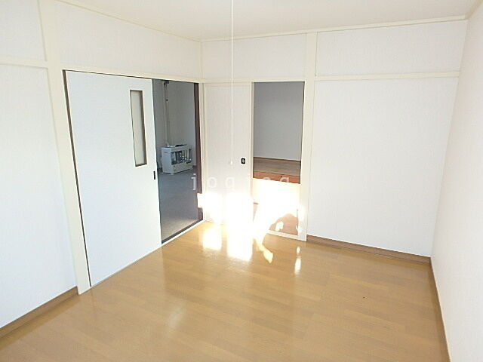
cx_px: 242
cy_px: 181
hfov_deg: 79.0
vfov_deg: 63.4
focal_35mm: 21
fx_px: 293
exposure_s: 1/60
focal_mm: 3.7
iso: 200
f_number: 3.5
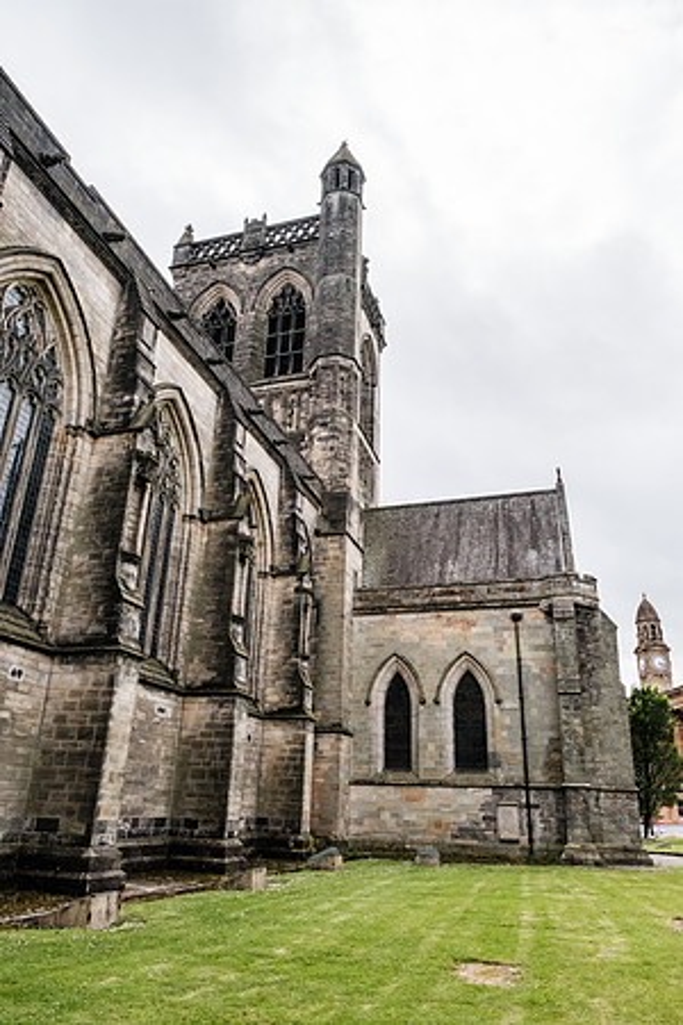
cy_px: 512
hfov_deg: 53.1
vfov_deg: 73.7
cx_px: 342
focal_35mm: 24
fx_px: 683
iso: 5000
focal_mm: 16
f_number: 7.1
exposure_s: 1/3800
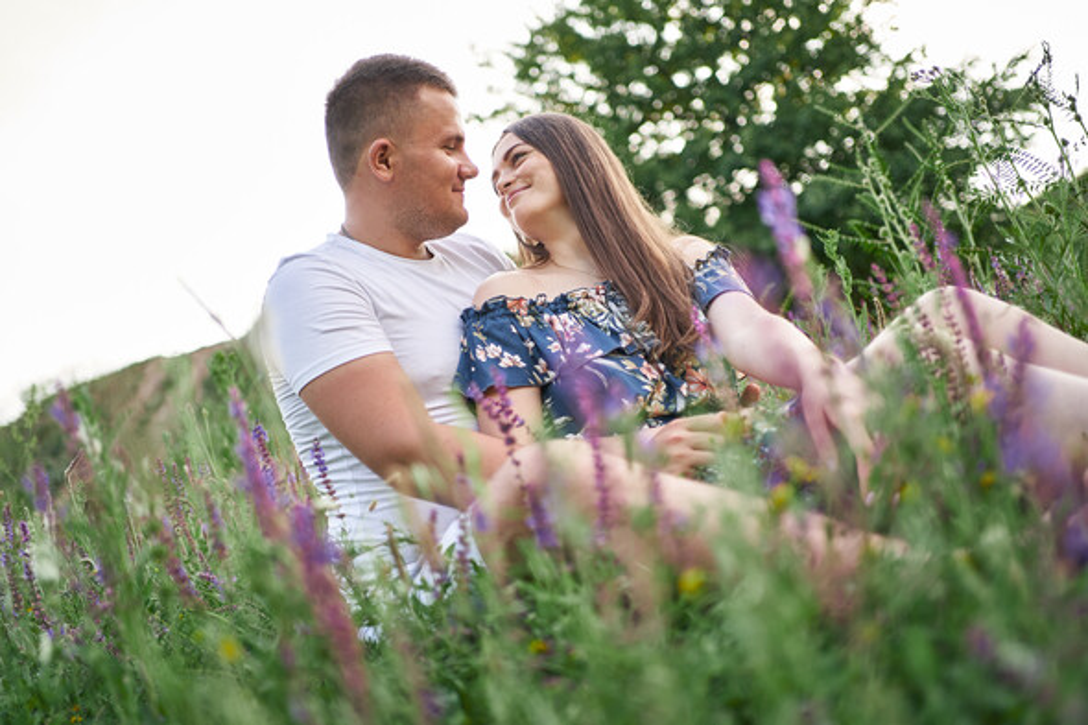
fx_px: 1057
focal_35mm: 35
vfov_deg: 37.8
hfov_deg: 54.4
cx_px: 544
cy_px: 362
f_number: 1.8
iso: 200
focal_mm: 35
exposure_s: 1/640
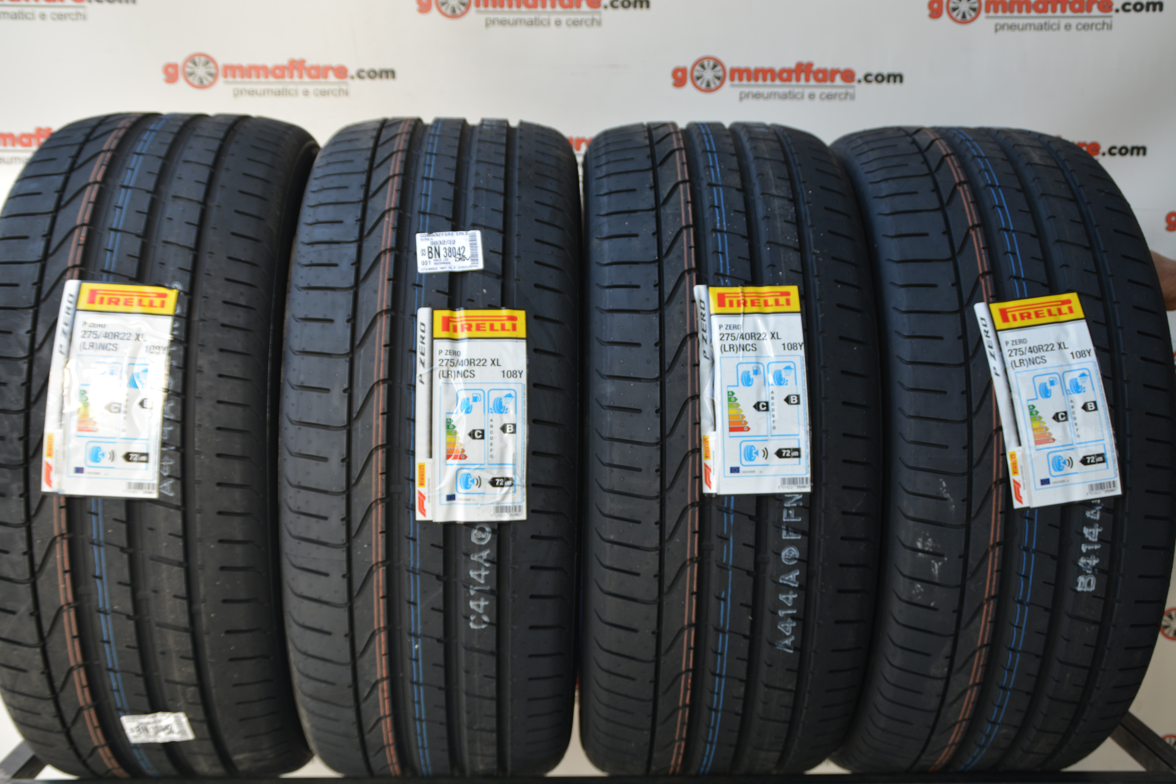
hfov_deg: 46.4
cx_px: 588
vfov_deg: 31.9
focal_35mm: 42
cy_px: 392
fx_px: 1372
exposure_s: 1/125
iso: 200
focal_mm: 28
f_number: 5.6
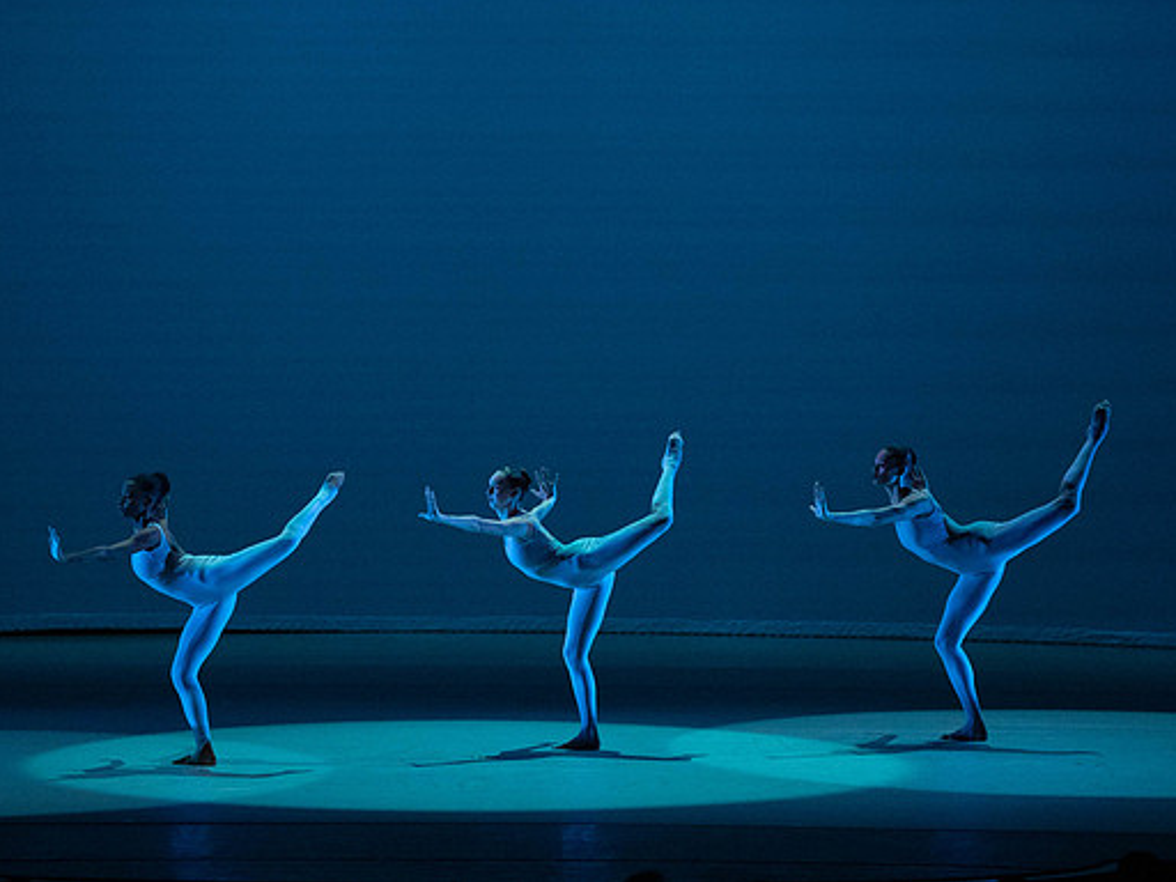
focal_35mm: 195
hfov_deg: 10.1
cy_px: 440
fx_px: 6625
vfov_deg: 7.6
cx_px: 586
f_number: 5.6
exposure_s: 1/400
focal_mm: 179
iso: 16000
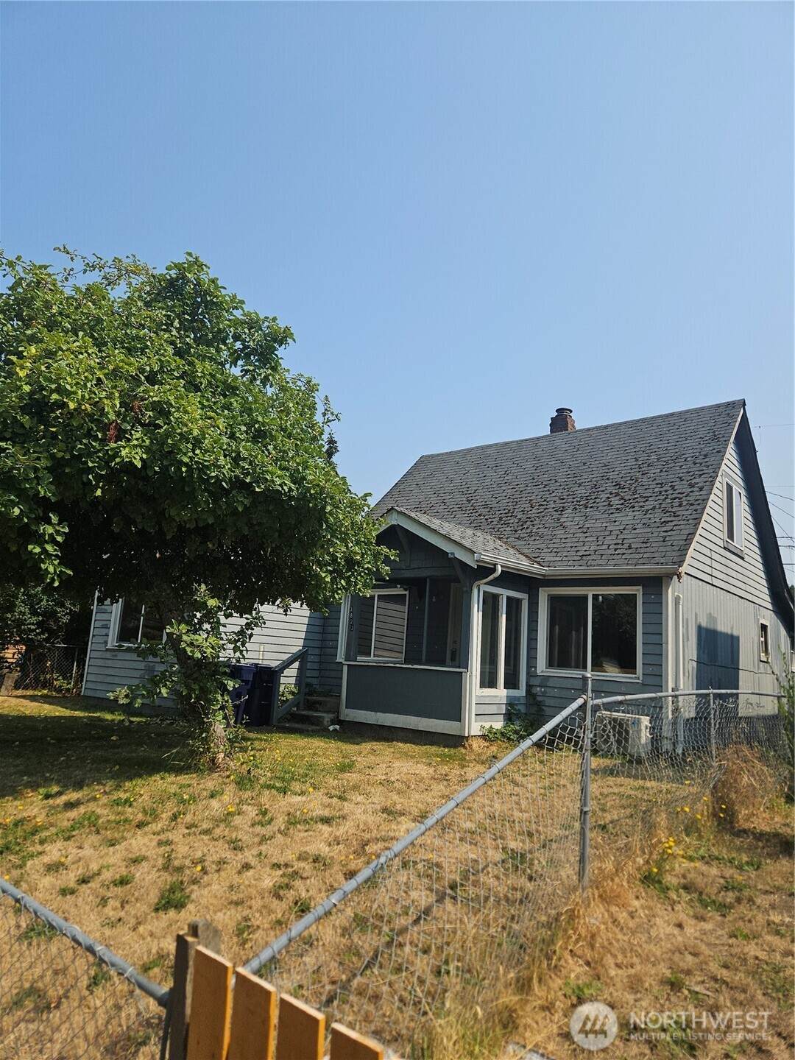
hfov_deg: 58.9
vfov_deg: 73.9
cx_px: 398
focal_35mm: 23
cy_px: 530
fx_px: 704
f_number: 1.8
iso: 25
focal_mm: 5.4
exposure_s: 1/2430
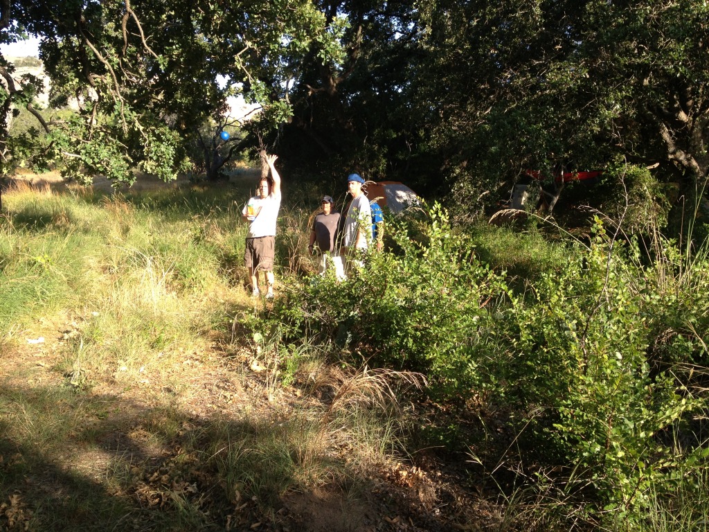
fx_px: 717
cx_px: 354
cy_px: 266
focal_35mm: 35
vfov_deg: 40.7
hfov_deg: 52.6
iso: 50
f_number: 2.4
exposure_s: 1/356
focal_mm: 4.28
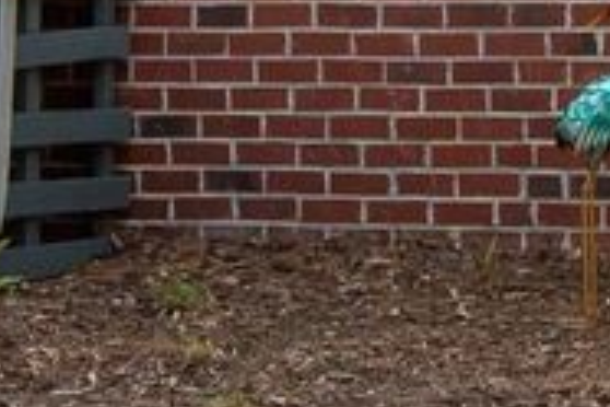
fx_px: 1491
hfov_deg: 23.1
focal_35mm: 88
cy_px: -432
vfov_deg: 13.2
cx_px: 282
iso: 100
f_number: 8
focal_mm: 11
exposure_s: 1/100
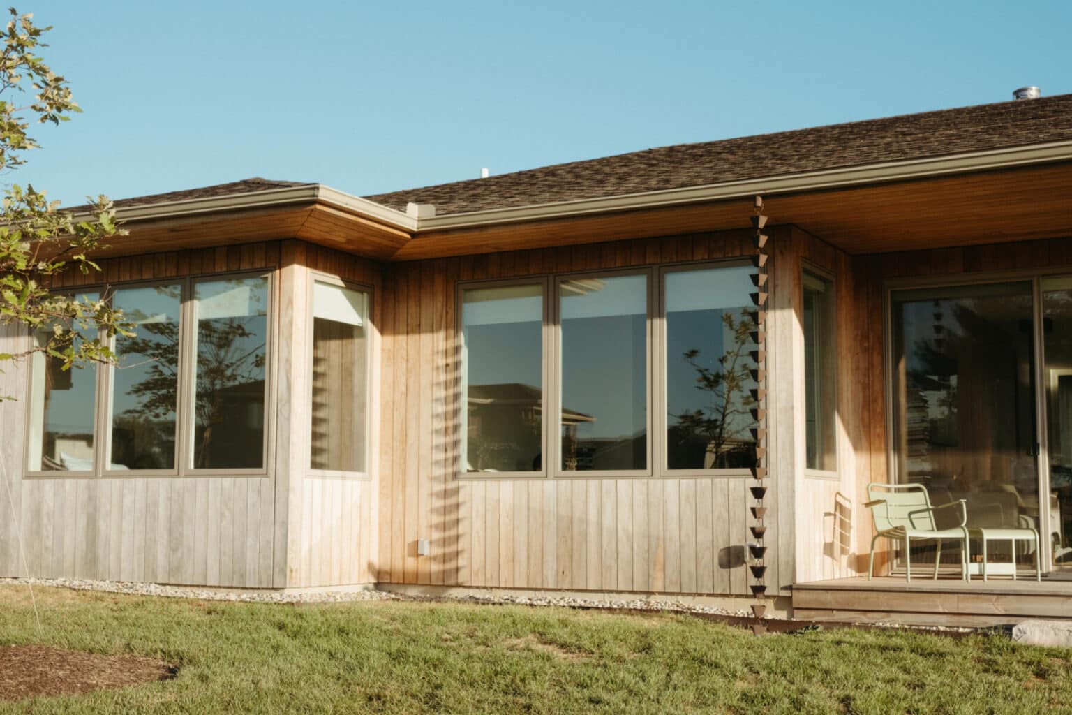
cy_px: 358
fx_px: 1399
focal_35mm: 47
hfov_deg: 41.9
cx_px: 536
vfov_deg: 28.6
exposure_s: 1/4000
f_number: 2.8
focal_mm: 31.1
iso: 400
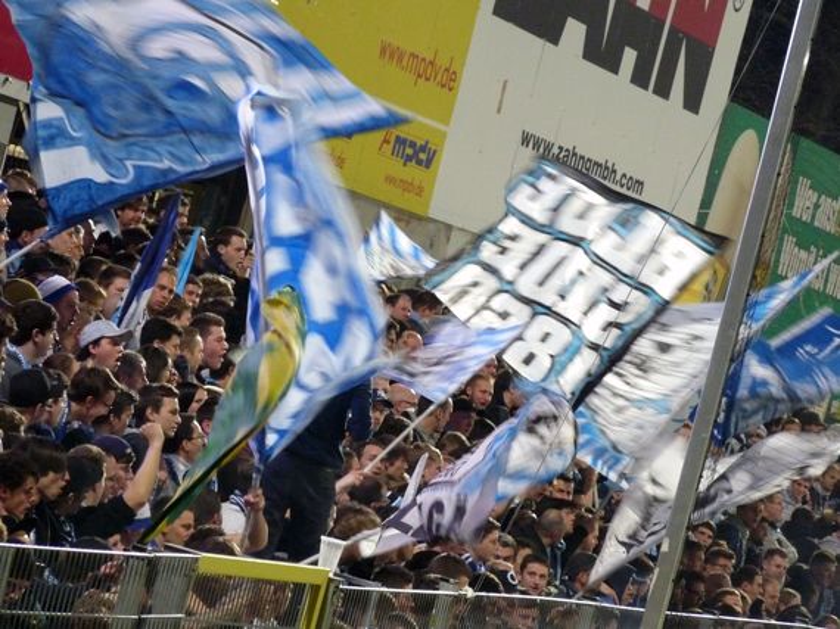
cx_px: 420
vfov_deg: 6.5
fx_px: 5530
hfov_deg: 8.7
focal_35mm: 228
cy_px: 314
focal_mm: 40.5
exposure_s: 1/40
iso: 800
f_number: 3.7
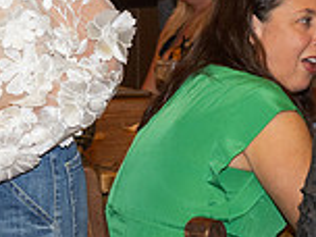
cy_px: -7
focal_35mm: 161
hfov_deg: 11.3
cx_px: -285
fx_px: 1470
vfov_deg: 9.2
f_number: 5.6
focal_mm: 44
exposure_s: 1/100
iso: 800
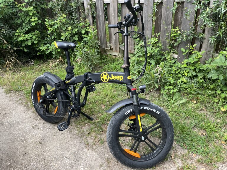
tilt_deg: -31.0
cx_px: 114
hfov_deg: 67.3
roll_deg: +5.3
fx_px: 170
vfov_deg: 53.1
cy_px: 85
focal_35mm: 26
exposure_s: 1/502
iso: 50
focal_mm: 5.1
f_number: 1.6
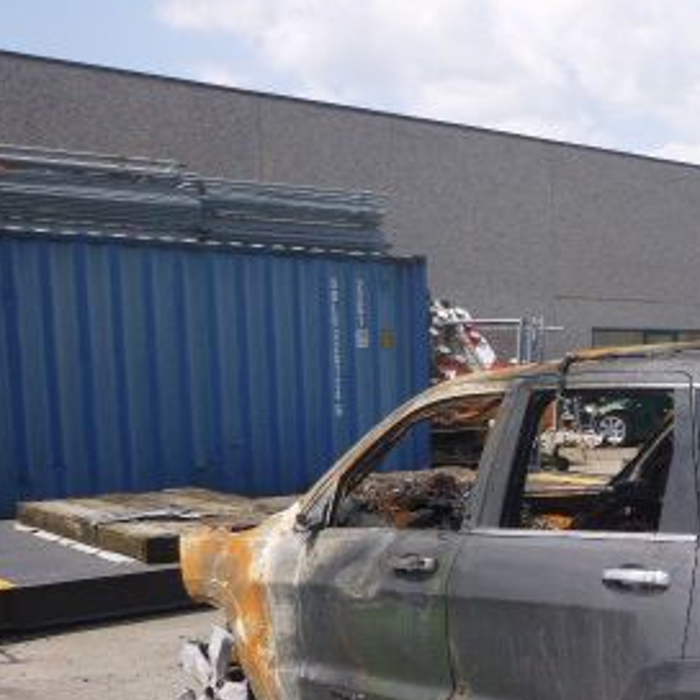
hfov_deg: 29.6
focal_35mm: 52
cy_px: 553
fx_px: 1190
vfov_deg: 32.0
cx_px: 767
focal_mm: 4.5
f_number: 3.9
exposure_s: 1/500
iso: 100
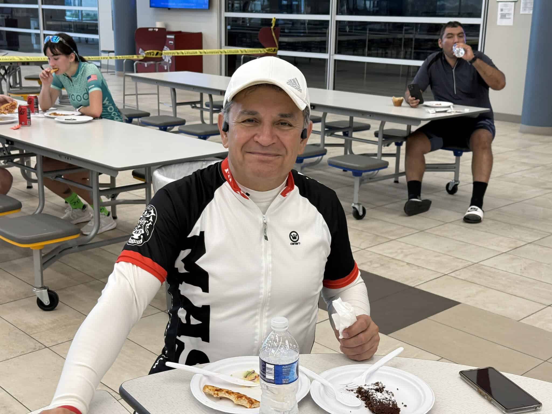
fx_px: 765
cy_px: 207
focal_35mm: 48
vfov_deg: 30.3
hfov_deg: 39.7
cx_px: 276
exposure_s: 1/50
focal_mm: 6.8
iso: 64
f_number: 1.8
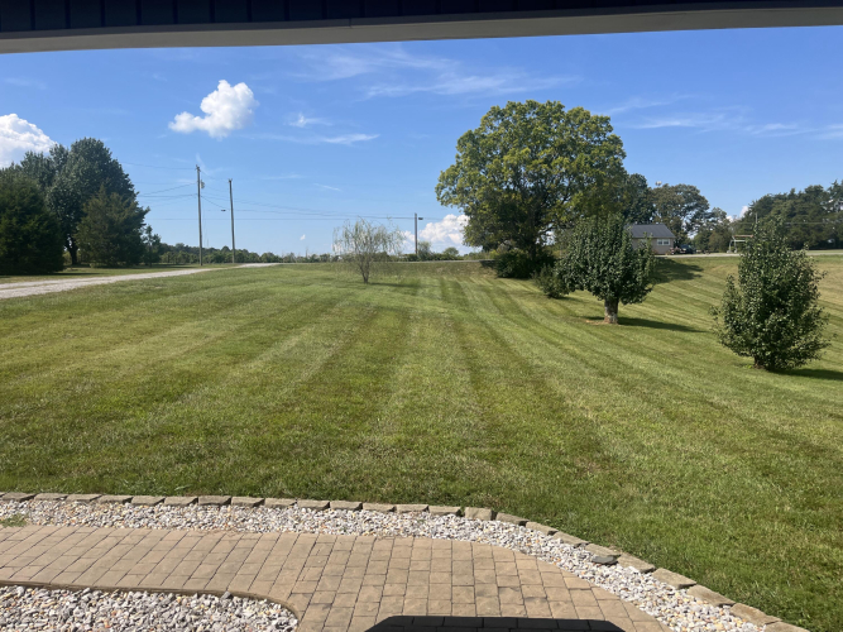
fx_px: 633
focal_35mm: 26
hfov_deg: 67.3
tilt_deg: -5.7
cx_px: 422
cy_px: 316
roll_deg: +1.0
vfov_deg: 53.0
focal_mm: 5.1
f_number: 1.6
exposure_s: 1/3311
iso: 50
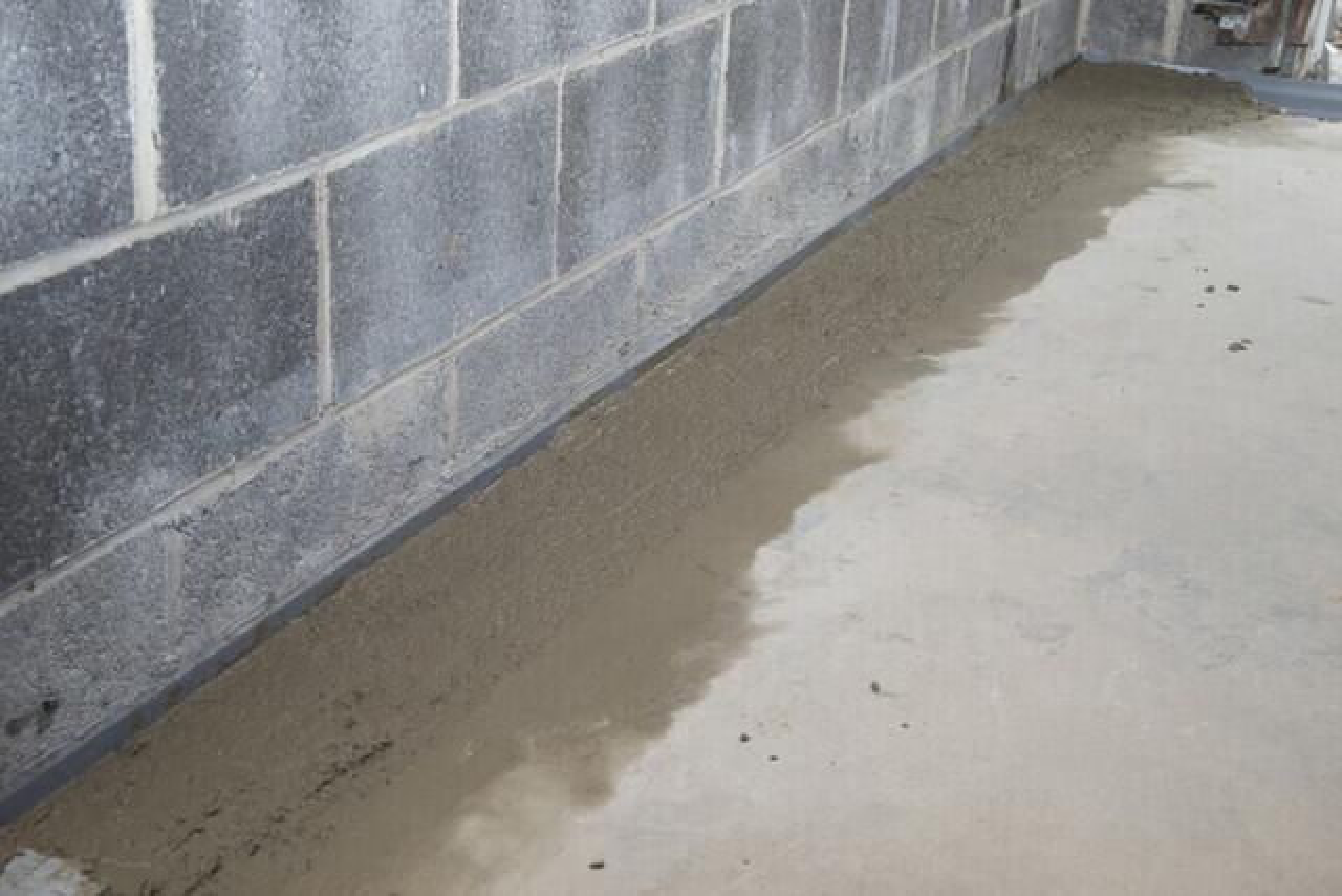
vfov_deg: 23.4
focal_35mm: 58
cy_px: 448
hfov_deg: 34.5
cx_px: 671
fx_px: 2162
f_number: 11
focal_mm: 58
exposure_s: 1/80
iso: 640
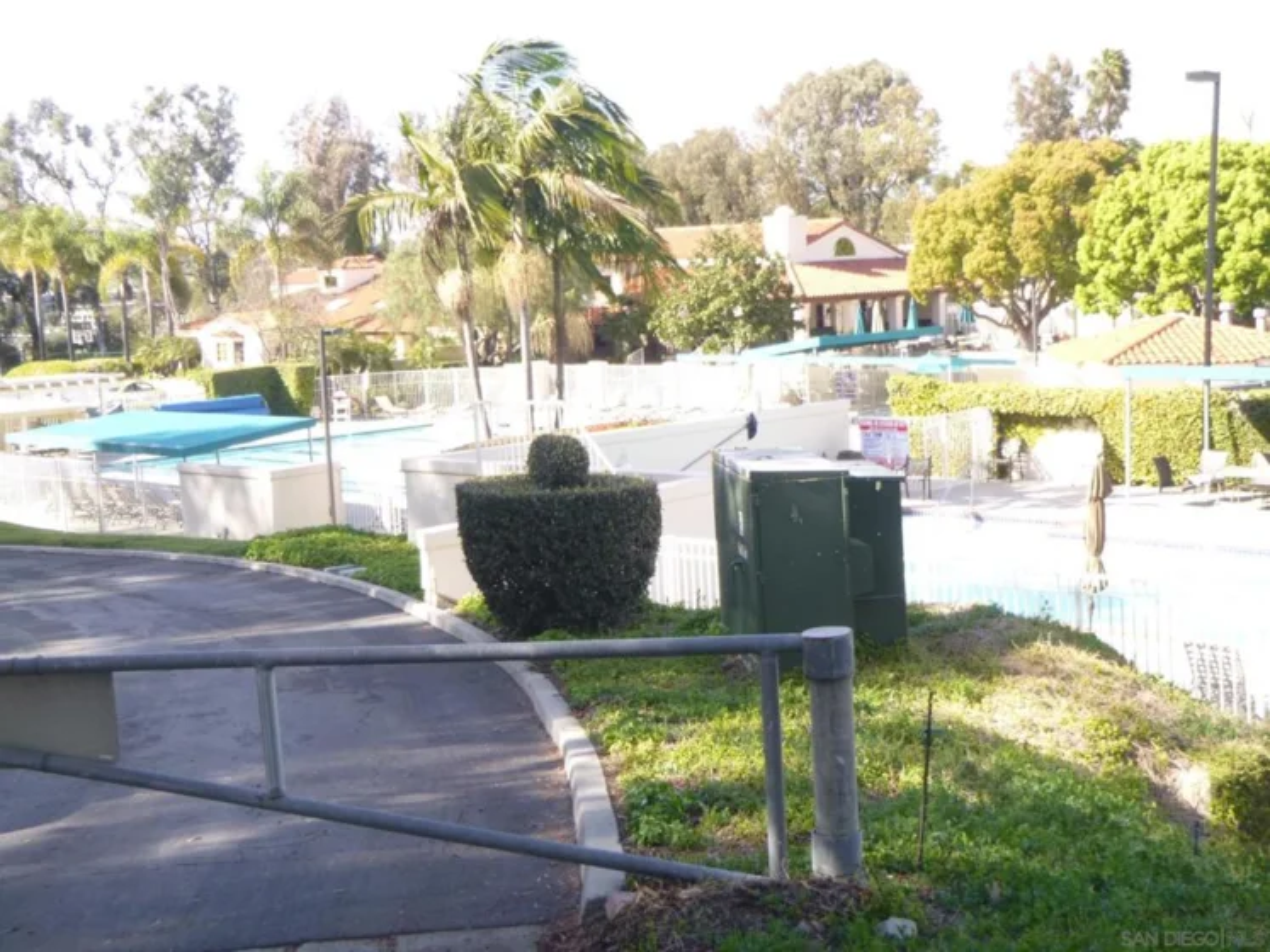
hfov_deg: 38.2
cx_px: 635
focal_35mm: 50
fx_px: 1834
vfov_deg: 29.1
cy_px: 476
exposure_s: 1/100
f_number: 4.9
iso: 100
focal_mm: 9
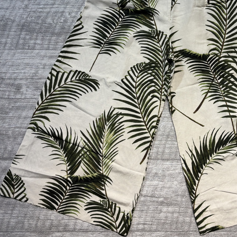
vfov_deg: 38.7
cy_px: 77
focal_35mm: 43
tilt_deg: -78.6
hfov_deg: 38.6
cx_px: 165
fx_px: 333
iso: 80
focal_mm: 5.96
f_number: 1.6
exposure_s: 1/121
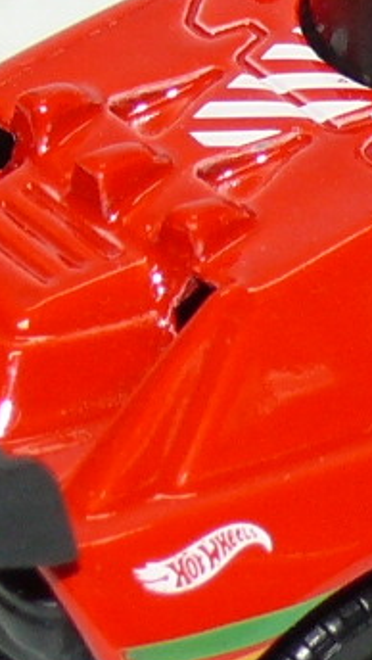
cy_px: 178
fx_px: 7263
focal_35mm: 415
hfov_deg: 2.9
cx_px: 537
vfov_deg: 5.2
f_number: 4
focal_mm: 12.1
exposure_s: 1/30
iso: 100
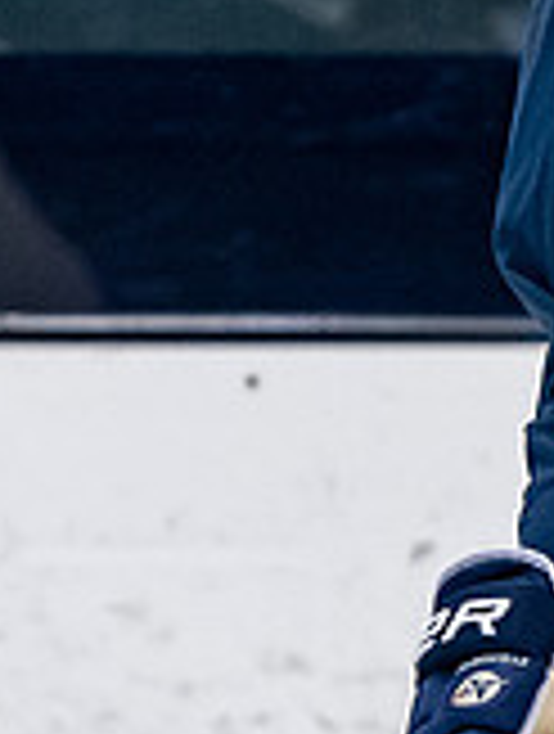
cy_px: -311
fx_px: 31118
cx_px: 793
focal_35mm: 1464
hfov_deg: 1.0
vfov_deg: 1.4
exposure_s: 1/800
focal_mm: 200
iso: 2500
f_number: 3.5
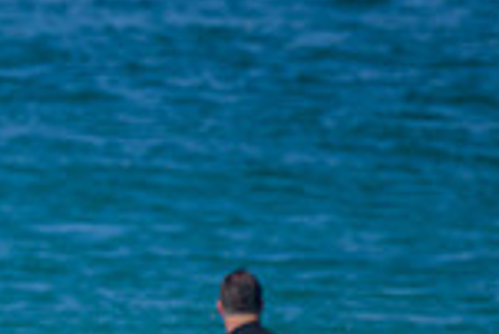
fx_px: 58563
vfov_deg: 0.3
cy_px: 592
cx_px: -513
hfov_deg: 0.5
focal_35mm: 4221
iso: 400
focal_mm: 800
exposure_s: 1/2000
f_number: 6.3
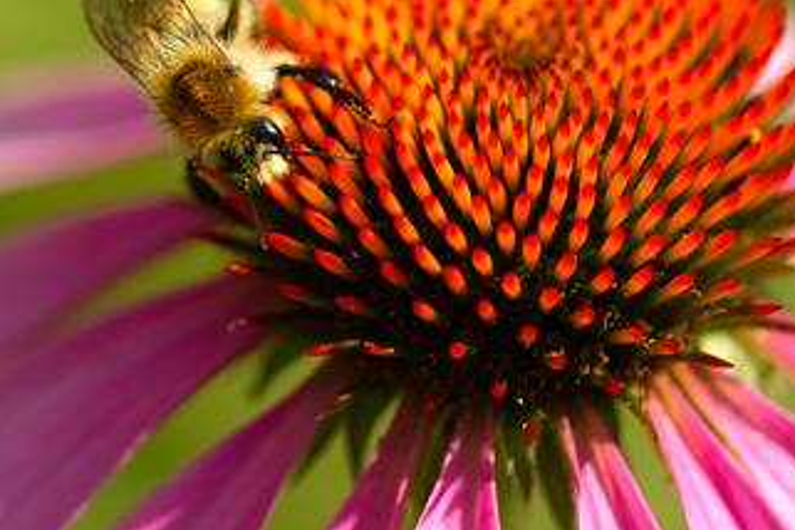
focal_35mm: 277
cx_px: 220
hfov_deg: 7.4
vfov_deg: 5.0
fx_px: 6117
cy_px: 172
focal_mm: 105
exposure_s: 1/800
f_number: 2
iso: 100
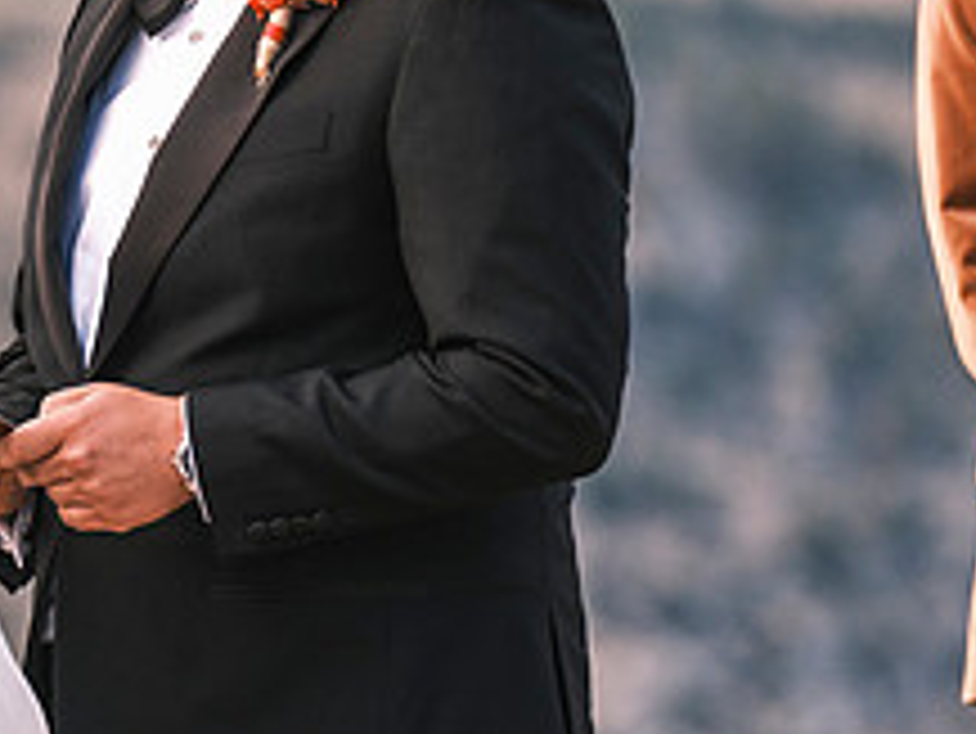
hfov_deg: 3.7
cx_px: 400
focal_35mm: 540
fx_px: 15234
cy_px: 47
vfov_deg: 2.8
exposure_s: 1/950
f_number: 2.8
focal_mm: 140
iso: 400
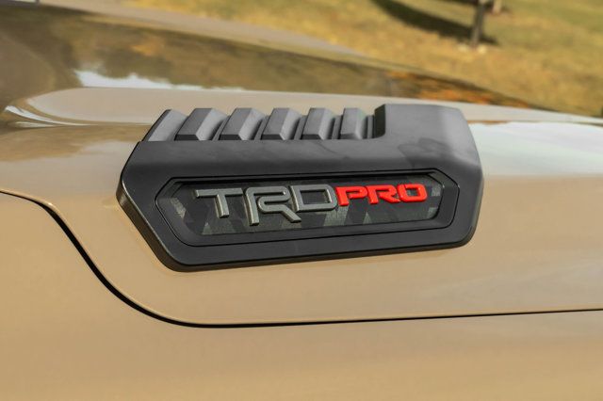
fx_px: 1256
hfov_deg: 27.0
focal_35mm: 75
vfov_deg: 18.2
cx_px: 302
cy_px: 200
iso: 800
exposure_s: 1/640
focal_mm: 50
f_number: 10
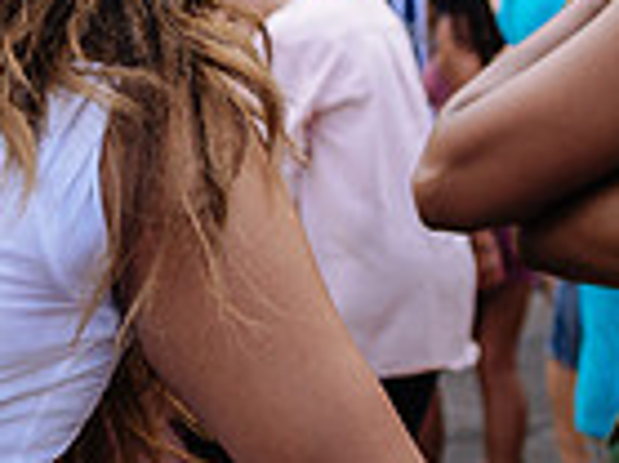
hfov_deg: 12.4
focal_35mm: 156
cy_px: 185
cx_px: -143
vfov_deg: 9.5
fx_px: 2787
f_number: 3.5
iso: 100
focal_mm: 26
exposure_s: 1/320
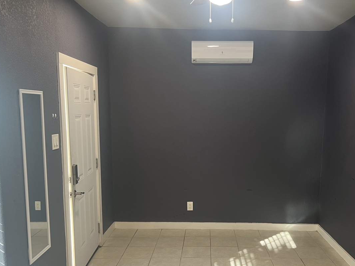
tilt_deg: -8.4
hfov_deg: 52.4
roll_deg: +0.2
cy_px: 157
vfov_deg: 40.5
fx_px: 359
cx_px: 208
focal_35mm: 35
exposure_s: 1/60
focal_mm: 5.7
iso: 125
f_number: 1.5
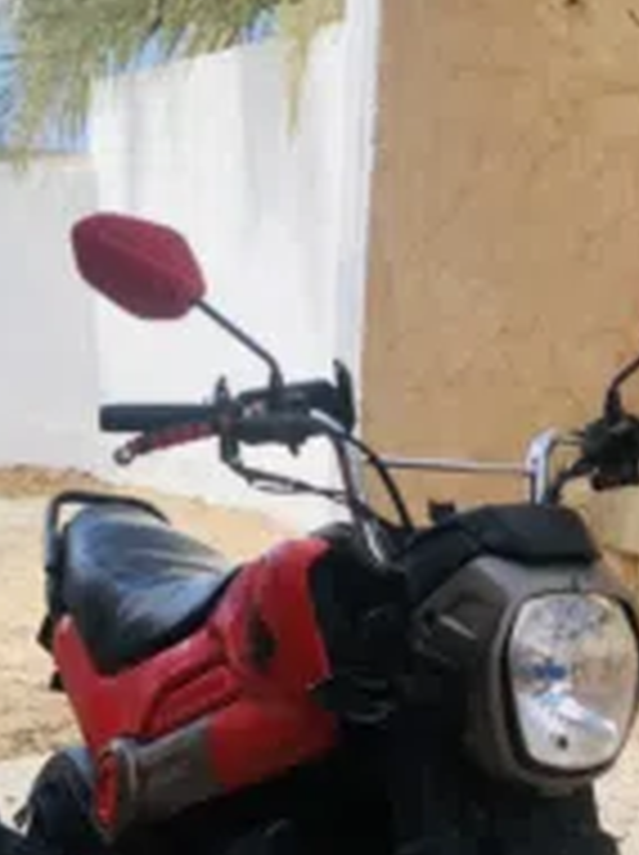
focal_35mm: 59
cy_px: 531
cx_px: 360
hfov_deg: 24.7
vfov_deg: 32.6
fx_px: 1455
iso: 20
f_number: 1.8
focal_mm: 4
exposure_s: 1/558
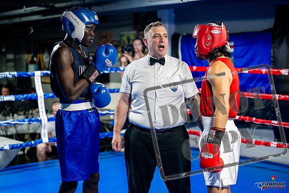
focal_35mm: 66
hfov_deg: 30.5
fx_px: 530
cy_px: 96
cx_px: 144
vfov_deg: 20.6
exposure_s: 1/1000
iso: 5000
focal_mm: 66
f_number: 2
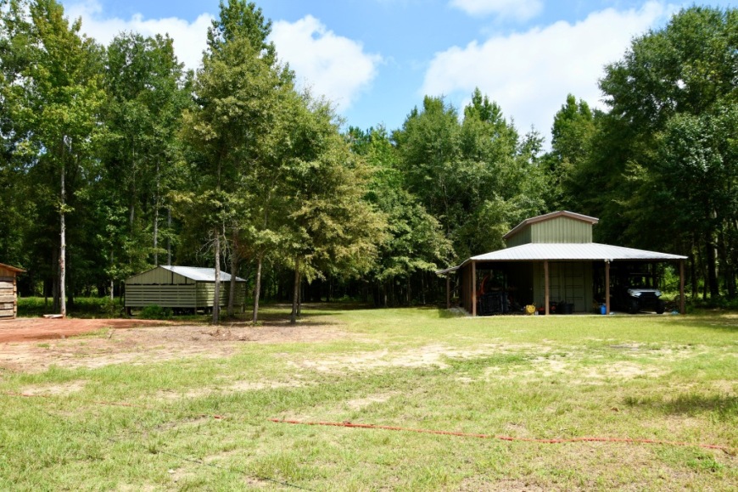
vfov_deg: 47.9
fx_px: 553
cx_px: 369
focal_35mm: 27
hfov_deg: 67.4
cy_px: 246
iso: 400
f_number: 8
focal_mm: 18
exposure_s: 1/640
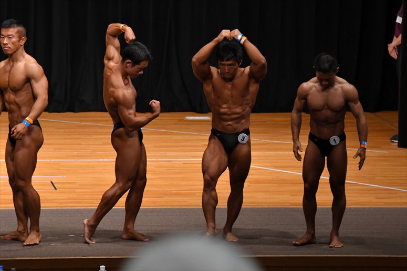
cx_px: 204
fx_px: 2452
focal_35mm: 217
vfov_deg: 6.3
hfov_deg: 9.5
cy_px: 136
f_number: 5.6
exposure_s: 1/400
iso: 4000
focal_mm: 145
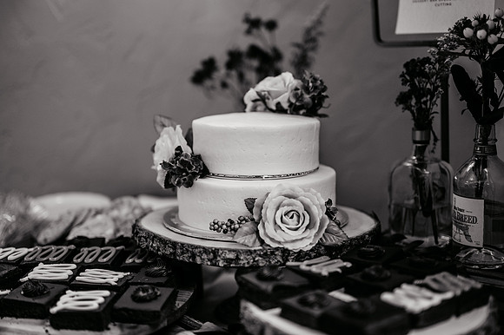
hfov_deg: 39.6
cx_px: 252
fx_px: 700
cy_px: 168
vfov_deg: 27.0
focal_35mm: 50
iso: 160
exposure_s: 1/100
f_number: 1.3
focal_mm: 50
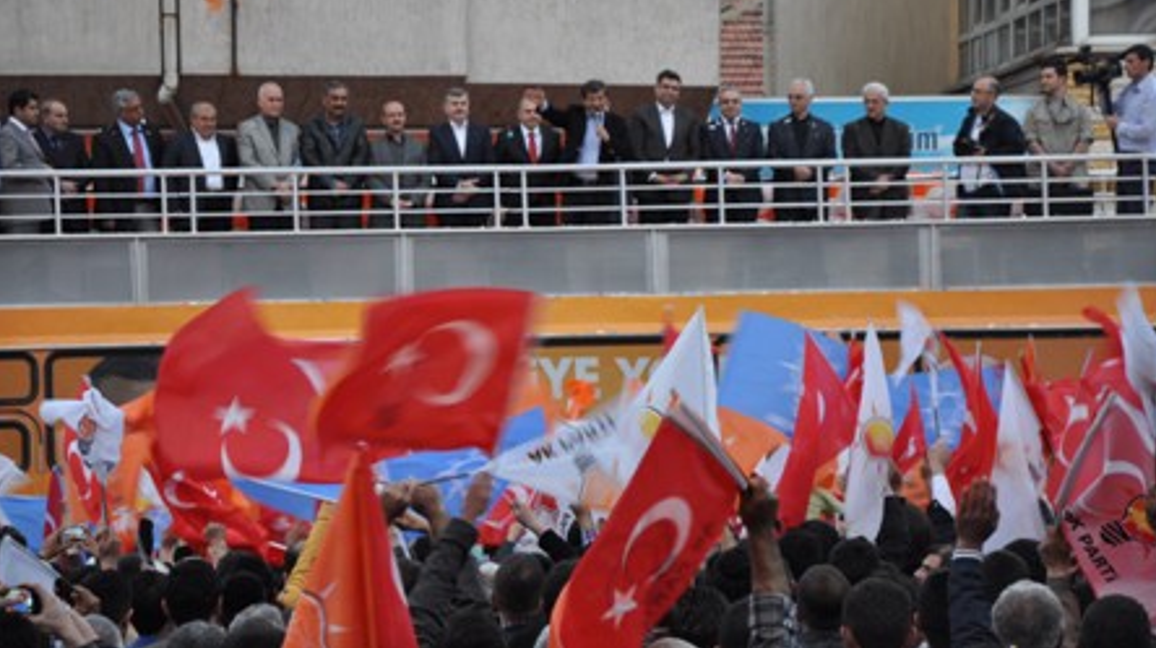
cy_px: 263
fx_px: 5101
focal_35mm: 167
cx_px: 575
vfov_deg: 7.3
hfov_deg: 12.9
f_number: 5.6
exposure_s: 1/60
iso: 640
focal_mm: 105
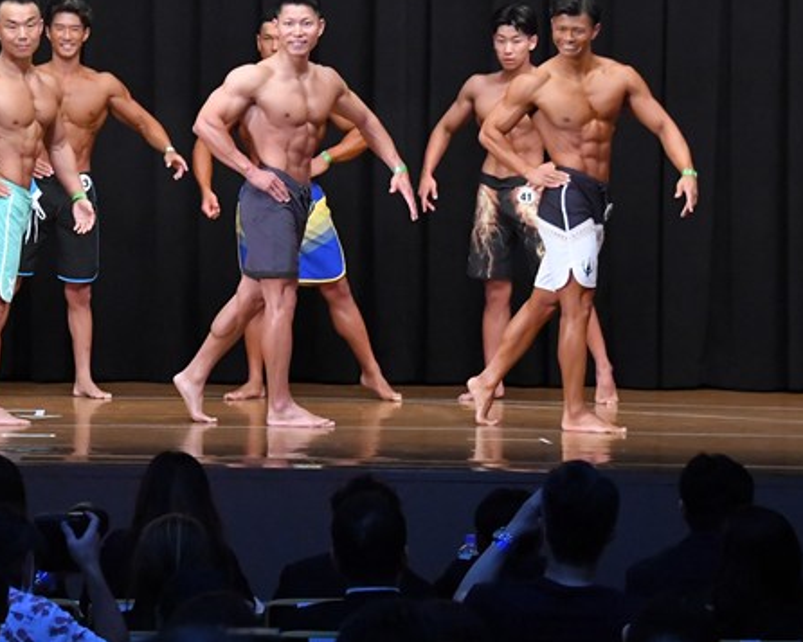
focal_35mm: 207
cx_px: 141
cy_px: 228
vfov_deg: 7.5
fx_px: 4921
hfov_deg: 9.3
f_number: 5.6
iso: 8000
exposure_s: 1/400
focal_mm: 85
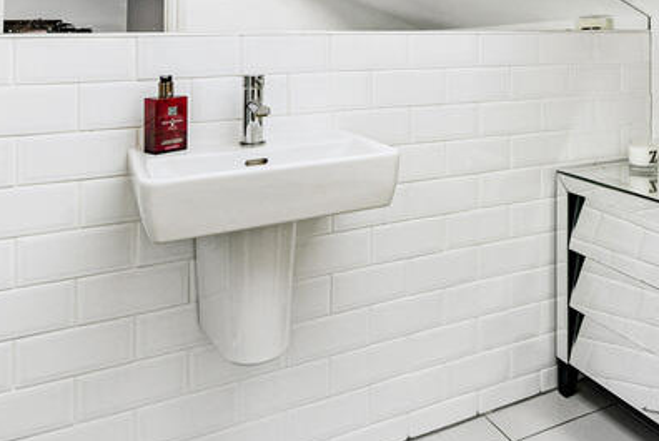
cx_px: 513
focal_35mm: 31
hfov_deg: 56.5
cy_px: 33
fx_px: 568
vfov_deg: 39.0
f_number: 16
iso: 200
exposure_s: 1/3
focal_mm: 12
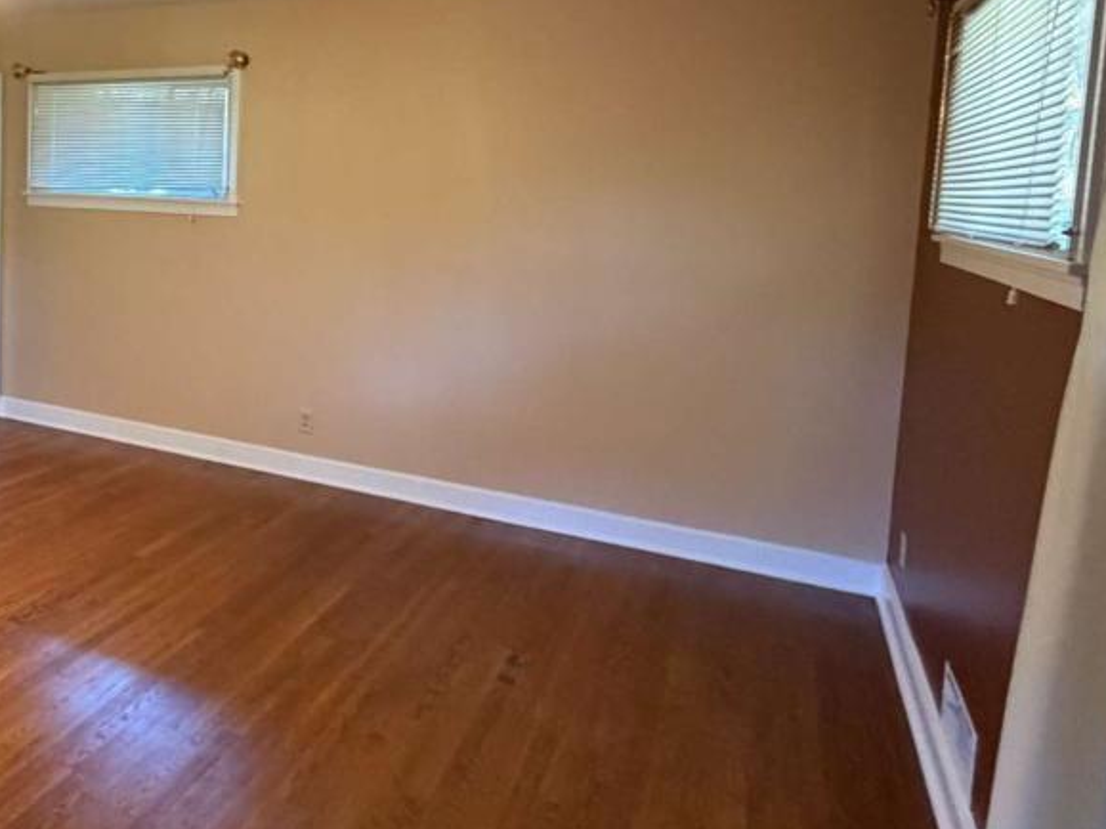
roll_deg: -1.1
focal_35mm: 29
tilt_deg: -5.9
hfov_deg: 57.9
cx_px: 252
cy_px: 258
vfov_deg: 47.2
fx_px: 926
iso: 500
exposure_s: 1/60
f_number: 2.2
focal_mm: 2.22
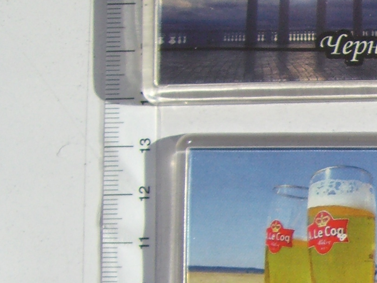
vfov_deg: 10.2
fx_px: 1557
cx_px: 692
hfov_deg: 12.5
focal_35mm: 143
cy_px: 329
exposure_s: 1/500
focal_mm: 6.2
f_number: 2.7
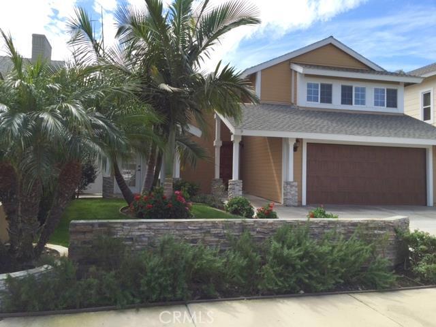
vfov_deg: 48.2
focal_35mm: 29
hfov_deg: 61.7
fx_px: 365
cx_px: 218
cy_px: 164
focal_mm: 4.15
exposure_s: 1/1163
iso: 32
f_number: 2.2
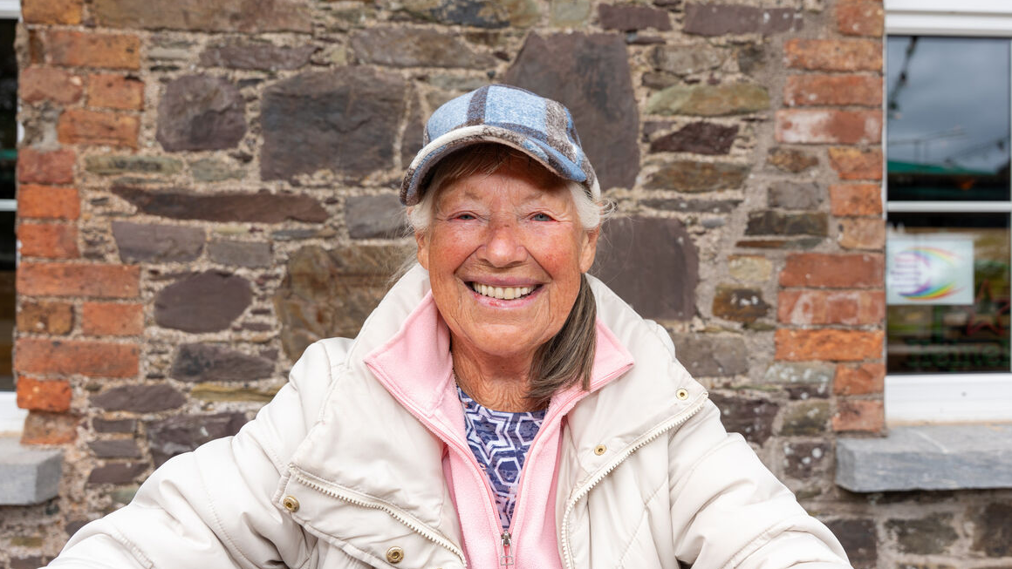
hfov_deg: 71.9
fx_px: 698
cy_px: 295
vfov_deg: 44.4
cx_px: 500
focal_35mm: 26
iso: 125
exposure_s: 1/200
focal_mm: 24
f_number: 4
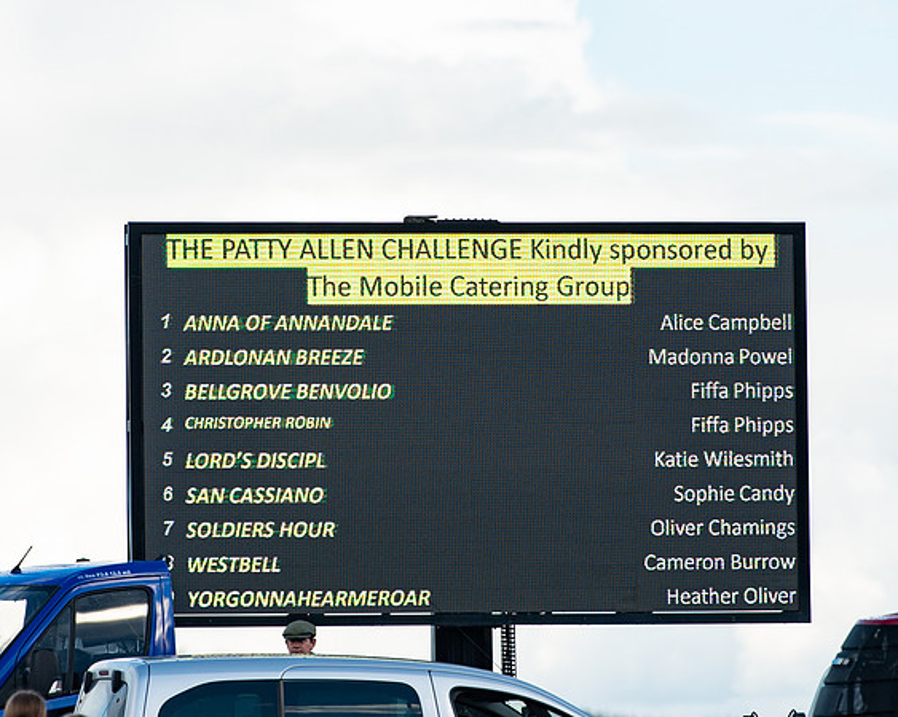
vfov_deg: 4.5
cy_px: 358
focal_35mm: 341
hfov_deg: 5.7
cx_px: 425
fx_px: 9062
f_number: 4
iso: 400
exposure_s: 1/2000
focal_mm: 200
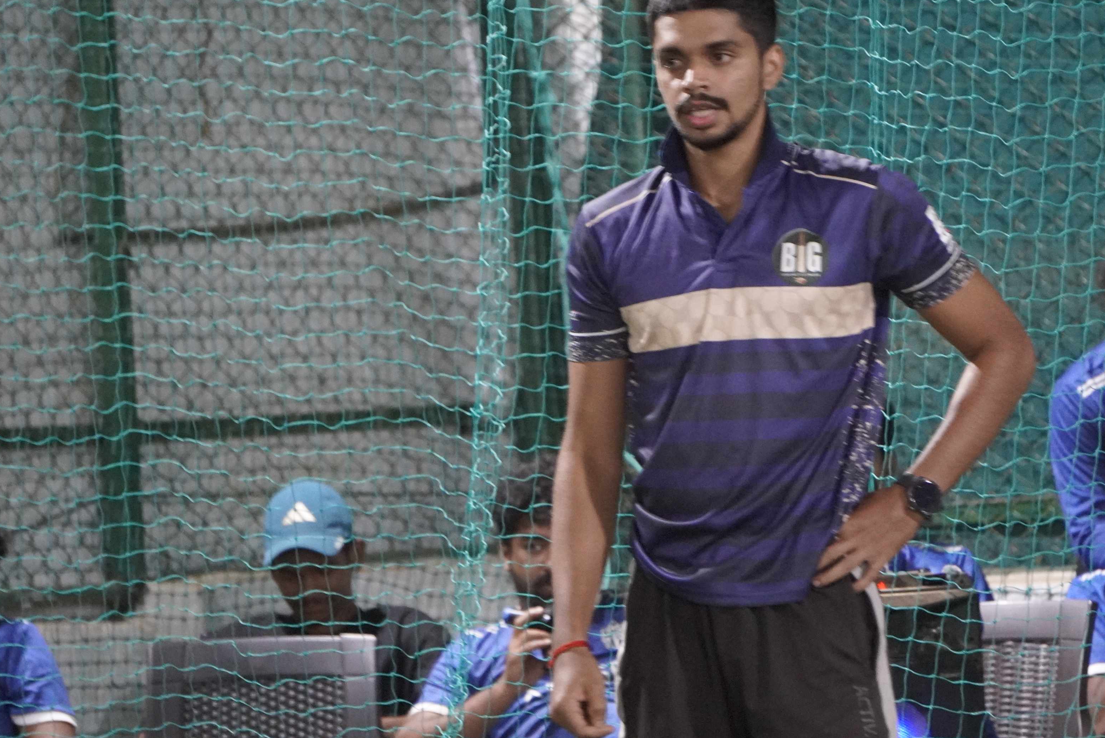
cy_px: 341
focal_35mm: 354
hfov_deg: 5.8
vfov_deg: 3.9
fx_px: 10862
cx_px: 658
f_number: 5.6
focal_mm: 173
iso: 6400
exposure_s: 1/60
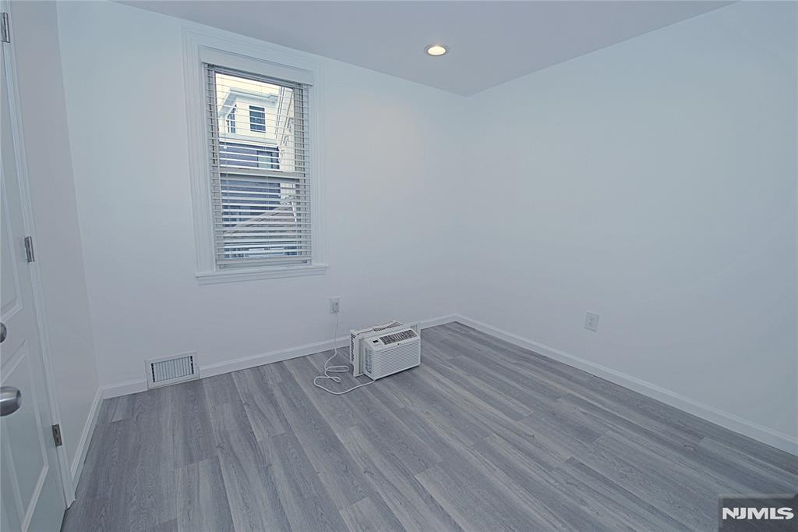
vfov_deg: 77.3
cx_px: 399
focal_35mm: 15
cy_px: 266
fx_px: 332
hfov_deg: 100.4
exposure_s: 1/125
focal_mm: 15
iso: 400
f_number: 7.1
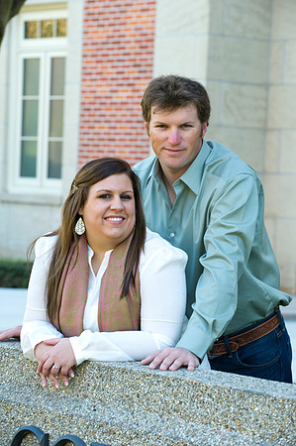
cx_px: 148
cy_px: 223
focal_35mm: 125
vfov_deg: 16.4
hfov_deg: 10.9
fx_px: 1545
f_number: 5.6
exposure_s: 1/100
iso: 400
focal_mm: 125
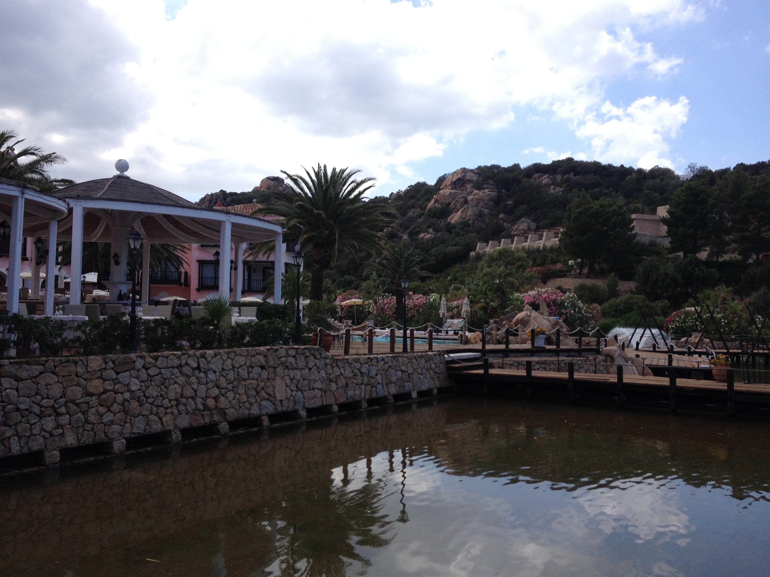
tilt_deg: -2.4
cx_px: 385
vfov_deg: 40.7
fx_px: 779
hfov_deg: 52.6
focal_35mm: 35
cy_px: 288
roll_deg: -0.7
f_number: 2.4
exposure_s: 1/1453
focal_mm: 4.28
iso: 50
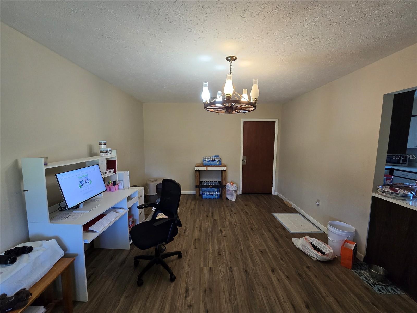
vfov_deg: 89.9
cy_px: 156
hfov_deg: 106.2
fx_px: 157
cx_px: 208
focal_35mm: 13
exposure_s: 1/60
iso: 200
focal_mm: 2.2
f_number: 2.2
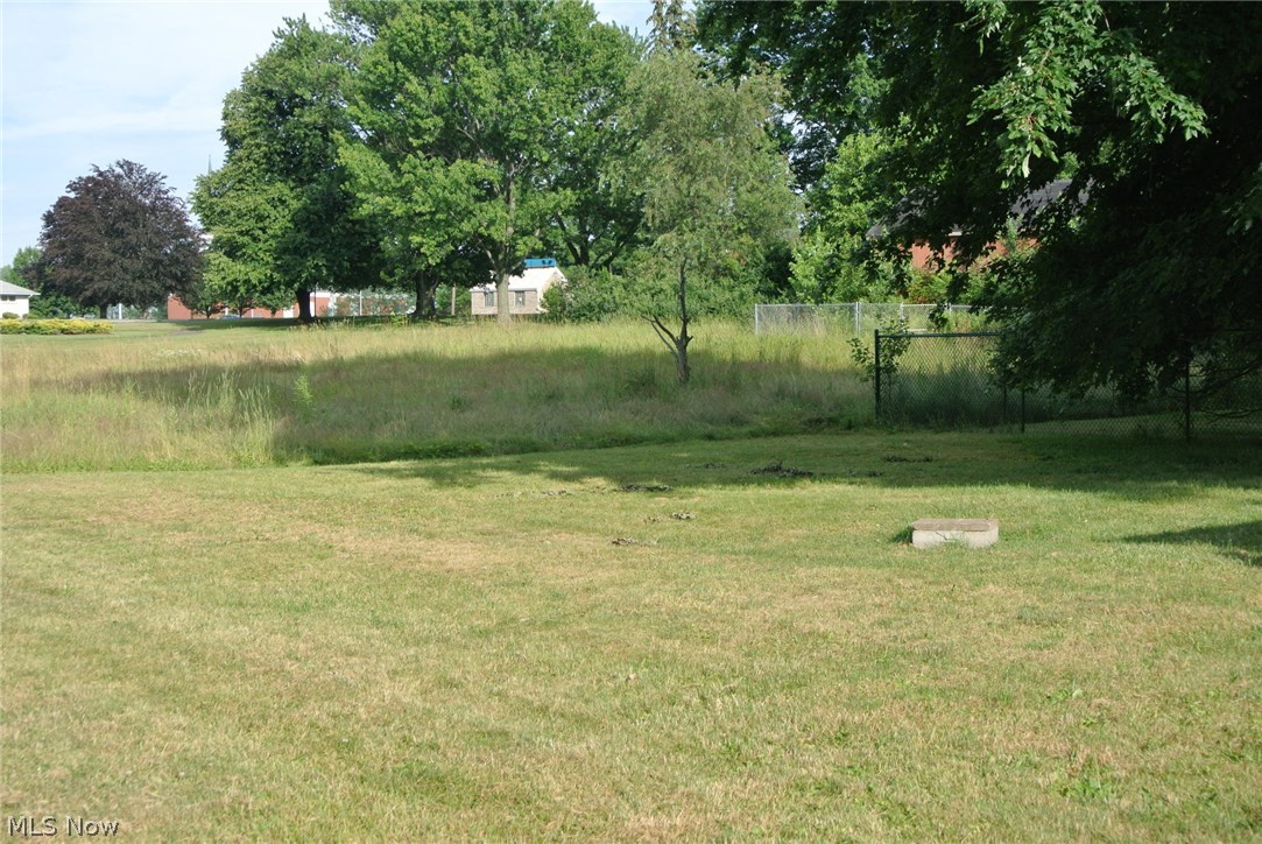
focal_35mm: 54
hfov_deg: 36.8
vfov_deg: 25.1
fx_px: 1894
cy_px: 422
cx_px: 631
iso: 100
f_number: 5
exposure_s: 1/320
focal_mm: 20.3
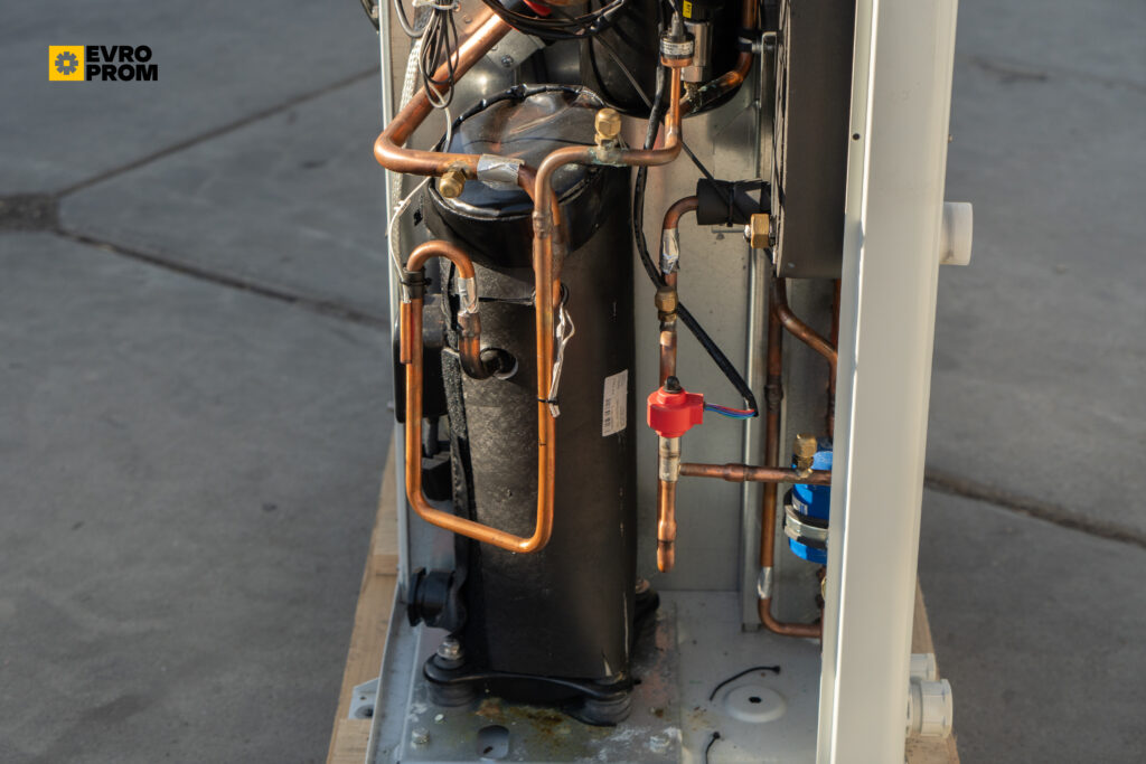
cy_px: 382
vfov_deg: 19.5
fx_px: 2228
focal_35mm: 70
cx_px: 573
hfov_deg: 28.8
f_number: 5.6
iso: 250
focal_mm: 70
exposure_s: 1/250
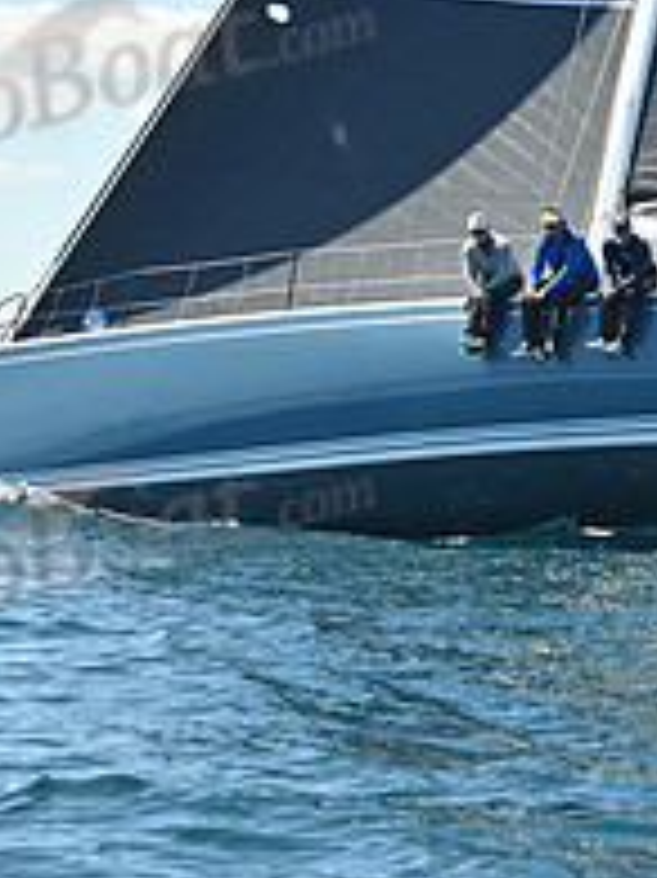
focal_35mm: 200
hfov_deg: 7.4
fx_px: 5067
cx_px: 612
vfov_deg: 9.9
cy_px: 259
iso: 320
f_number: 6.3
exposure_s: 1/1000
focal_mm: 70
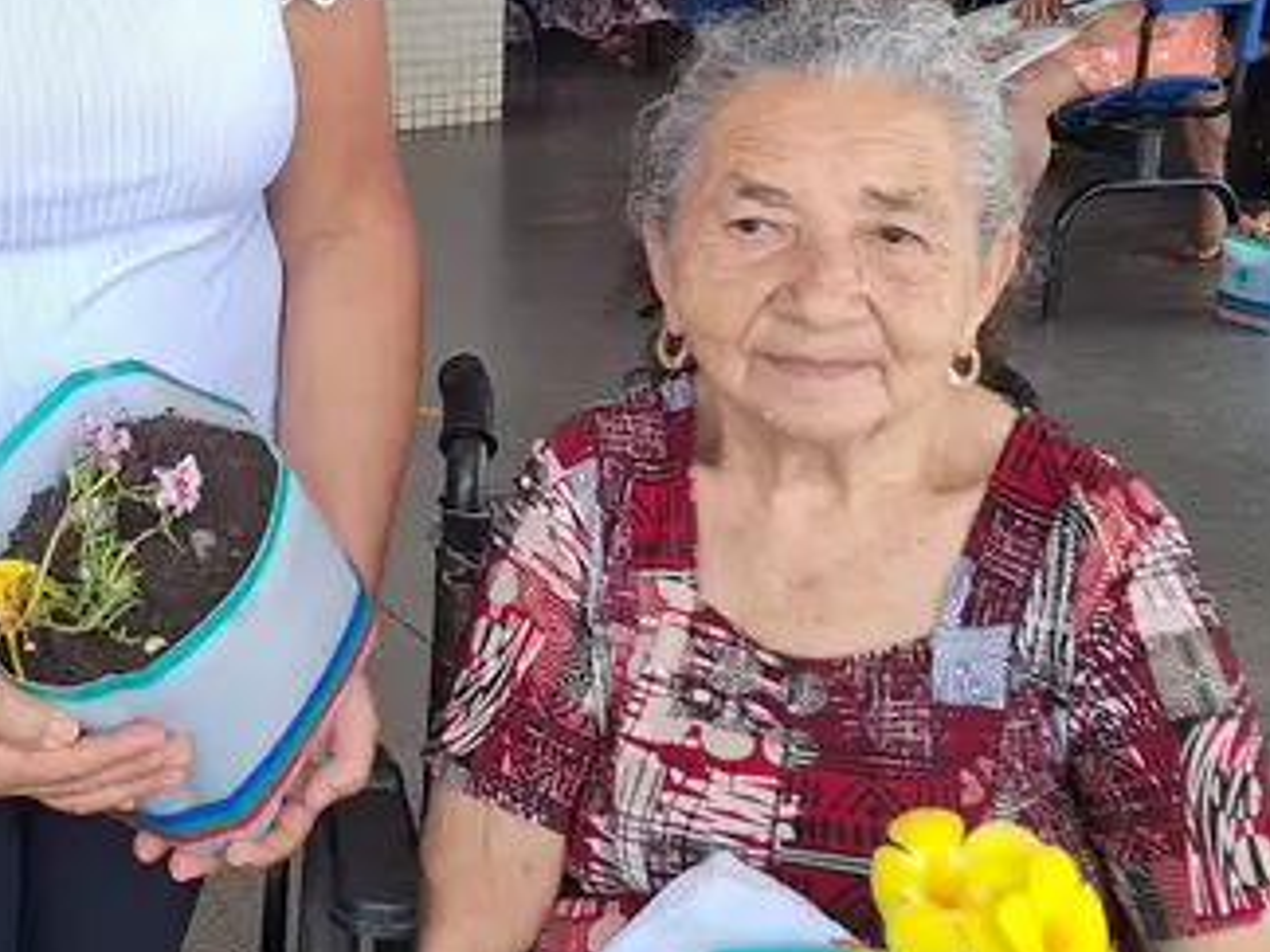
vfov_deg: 23.9
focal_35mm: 61
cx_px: 220
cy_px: 292
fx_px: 2238
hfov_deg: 30.7
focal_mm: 5.54
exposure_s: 1/259
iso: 40
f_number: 1.8
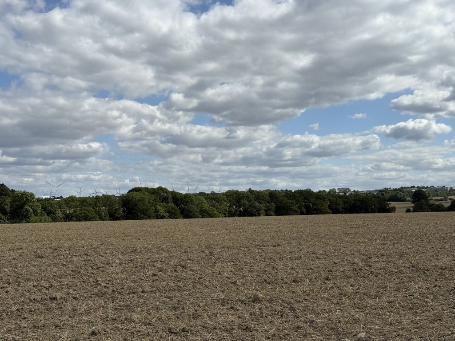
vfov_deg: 30.3
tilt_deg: +4.1
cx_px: 228
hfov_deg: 39.7
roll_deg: +0.5
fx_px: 631
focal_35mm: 48
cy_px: 170
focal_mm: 6.76
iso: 80
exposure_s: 1/9901
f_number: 1.78
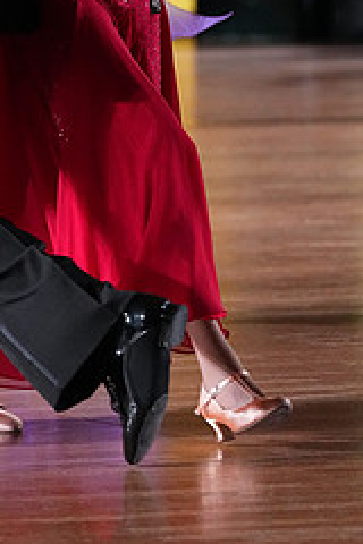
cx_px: -33
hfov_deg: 3.3
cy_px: -100
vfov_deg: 4.9
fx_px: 6352
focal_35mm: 420
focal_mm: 174
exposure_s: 1/400
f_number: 5
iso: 8000
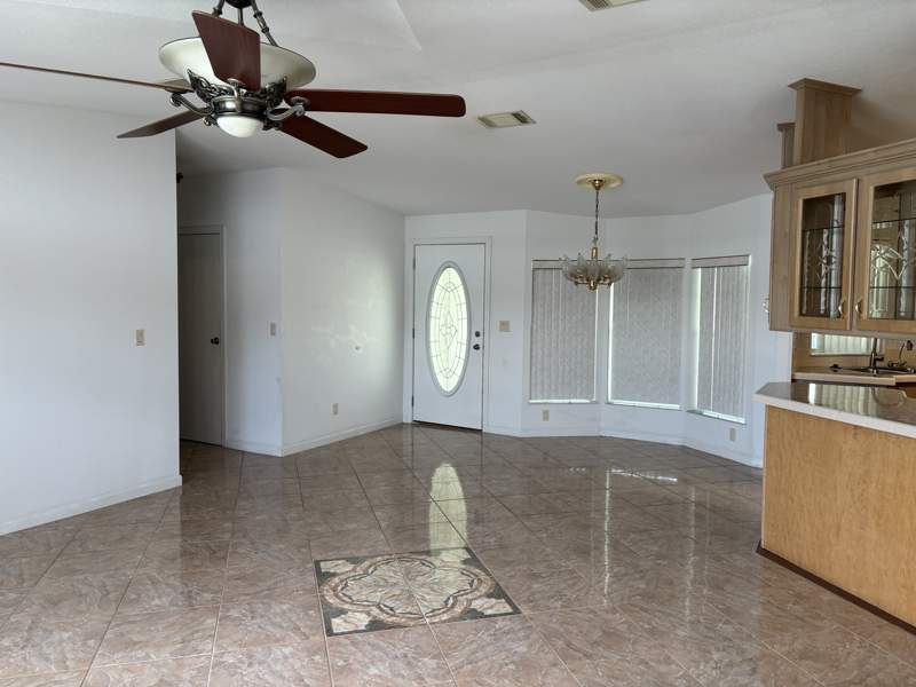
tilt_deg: -3.8
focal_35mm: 26
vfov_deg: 53.1
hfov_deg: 67.3
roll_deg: -0.4
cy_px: 344
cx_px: 458
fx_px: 688
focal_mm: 5.96
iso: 80
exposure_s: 1/120
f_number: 1.6
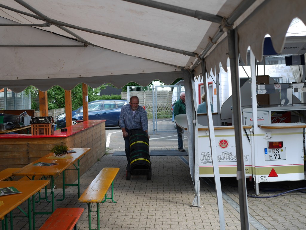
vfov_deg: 29.1
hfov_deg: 38.2
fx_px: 442
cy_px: 115
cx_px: 153
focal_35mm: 50
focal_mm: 25
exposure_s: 1/320
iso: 125
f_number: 2.8
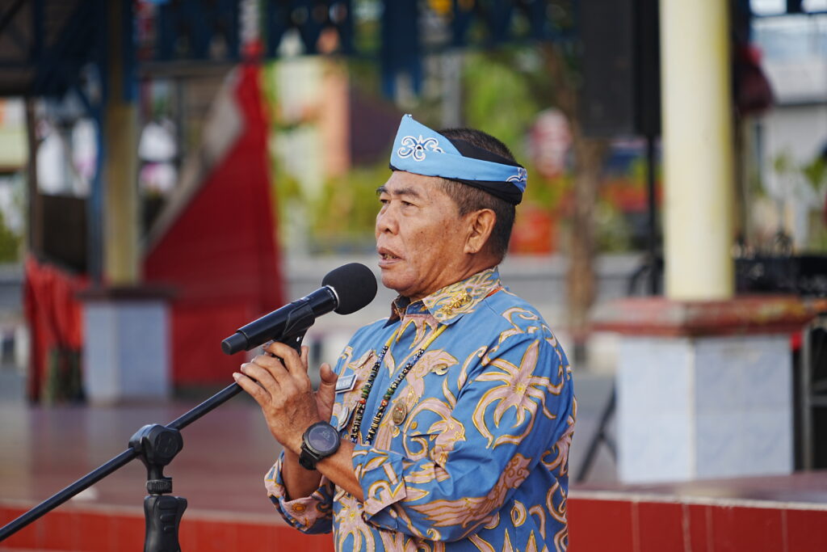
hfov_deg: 8.6
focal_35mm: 240
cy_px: 276
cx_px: 414
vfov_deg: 5.7
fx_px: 5514
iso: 125
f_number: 6.3
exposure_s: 1/160
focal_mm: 240
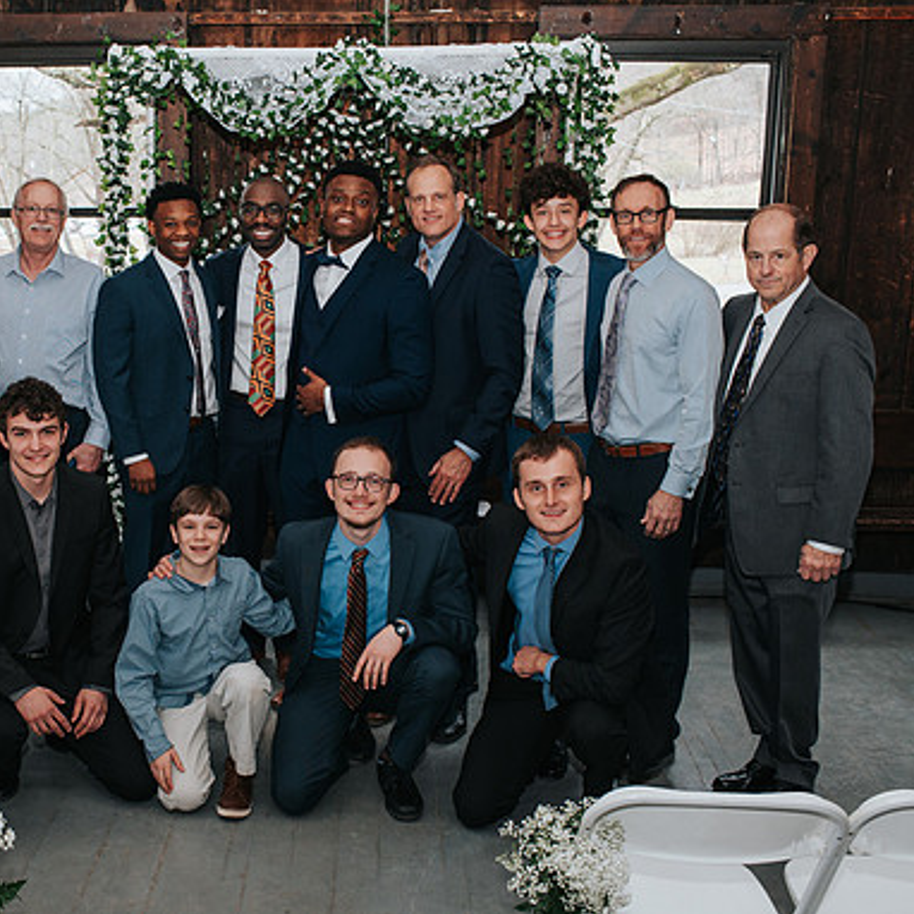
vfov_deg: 35.3
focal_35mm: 48
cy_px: 478
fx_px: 1434
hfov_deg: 34.5
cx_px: 213
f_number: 4.5
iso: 1000
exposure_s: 1/200
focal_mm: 35
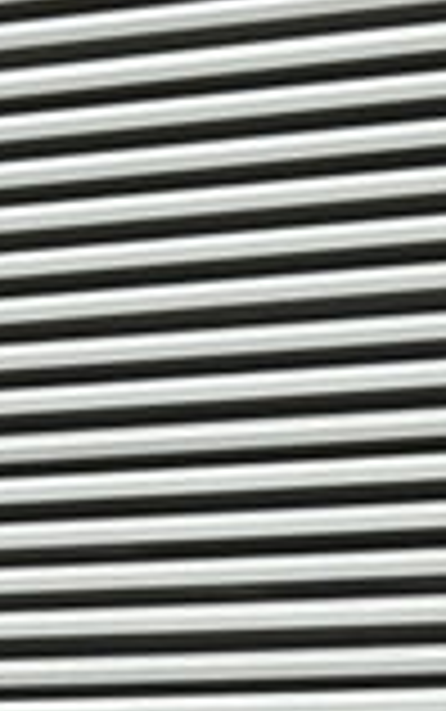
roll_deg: +0.1
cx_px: -897
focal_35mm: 247
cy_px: 1138
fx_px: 4795
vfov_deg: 8.3
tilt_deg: -3.4
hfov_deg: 5.1
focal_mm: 6.76
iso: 80
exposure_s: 1/5208
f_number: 1.78
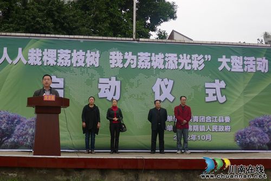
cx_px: 136
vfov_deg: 24.7
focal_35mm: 55
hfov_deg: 36.2
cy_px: 90
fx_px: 414
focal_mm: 11.7
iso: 80
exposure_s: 1/200
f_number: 2.8
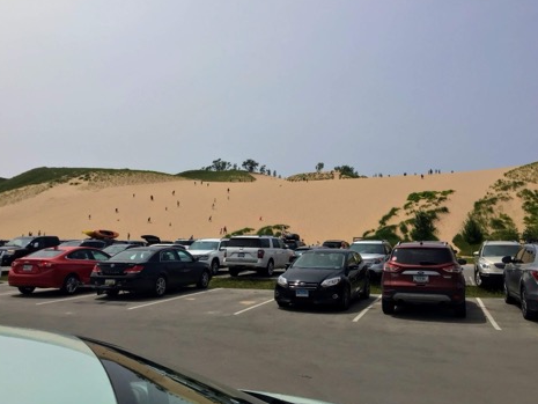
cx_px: 267
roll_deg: -1.9
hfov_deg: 56.8
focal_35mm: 32
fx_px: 497
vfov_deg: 44.2
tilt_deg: +5.9
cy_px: 203
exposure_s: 1/3021
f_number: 2.4
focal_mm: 3.3
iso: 25
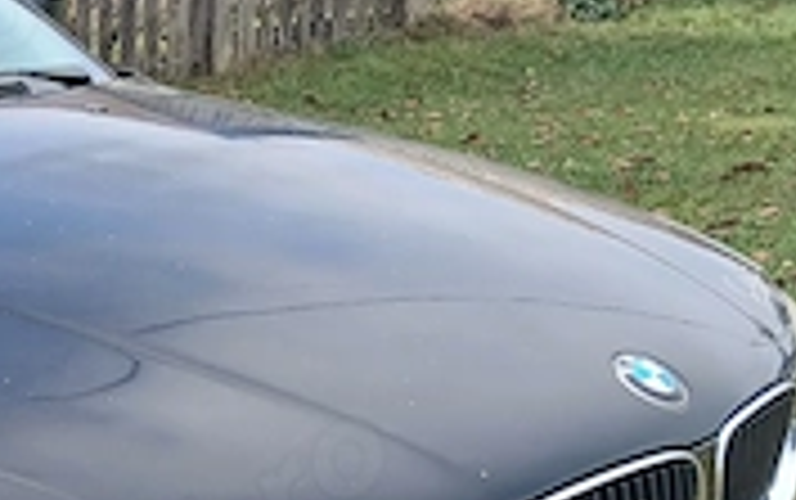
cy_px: 680
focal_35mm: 97
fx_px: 2106
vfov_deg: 13.0
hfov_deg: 19.8
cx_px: -220
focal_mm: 3.98
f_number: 1.8
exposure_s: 1/133
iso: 20
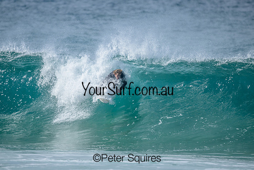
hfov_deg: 2.6
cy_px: 85
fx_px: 5646
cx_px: 127
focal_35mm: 800
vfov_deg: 1.7
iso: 360
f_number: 6.3
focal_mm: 800
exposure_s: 1/2500
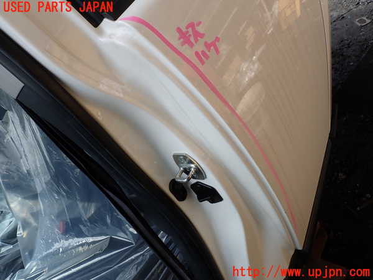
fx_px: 269
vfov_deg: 54.9
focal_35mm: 25
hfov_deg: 69.4
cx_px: 186
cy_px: 140
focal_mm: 4.5
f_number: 2.8
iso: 100
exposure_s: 1/320
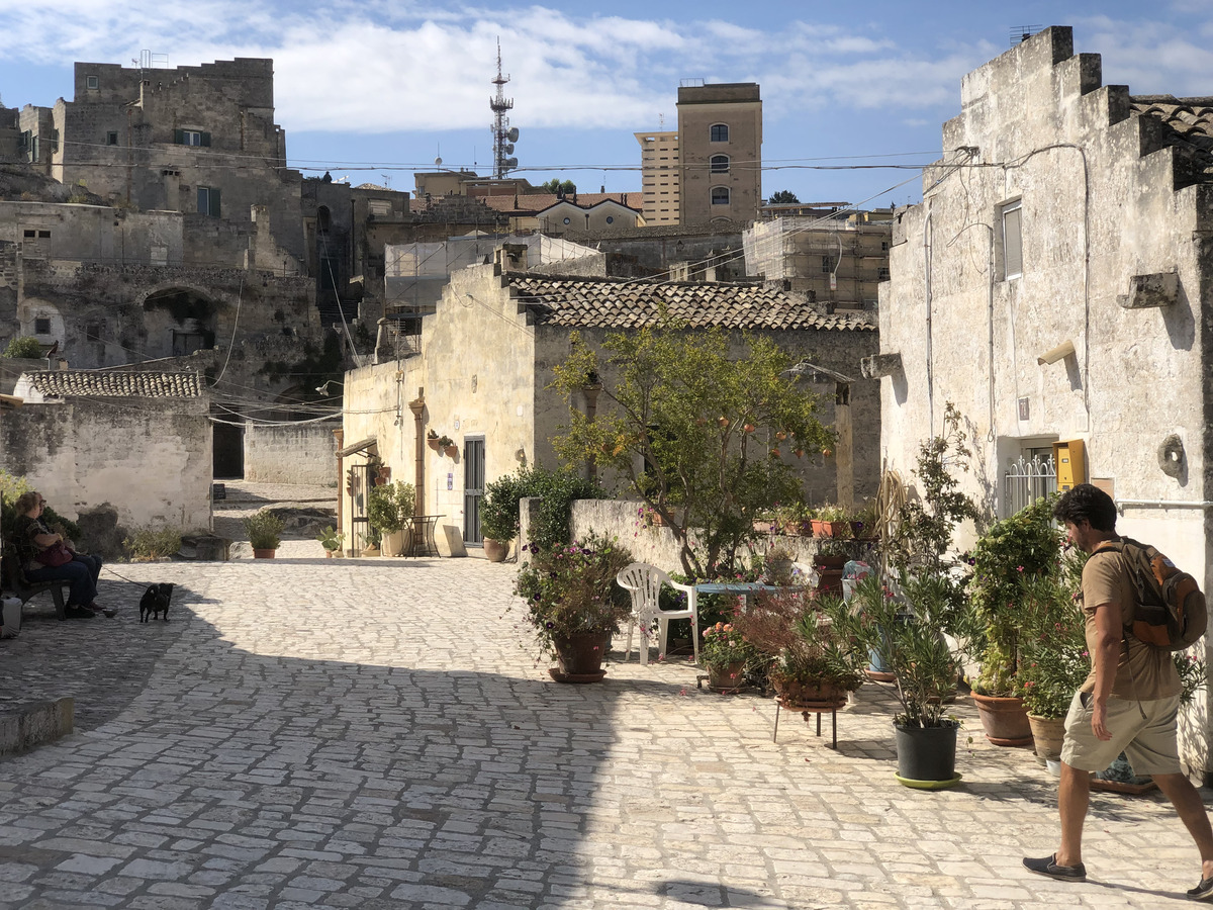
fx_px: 1822
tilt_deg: +1.0
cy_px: 455
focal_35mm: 52
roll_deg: +0.0
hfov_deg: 36.8
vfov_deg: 28.0
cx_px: 606
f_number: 2.4
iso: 16
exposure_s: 1/1675
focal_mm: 6
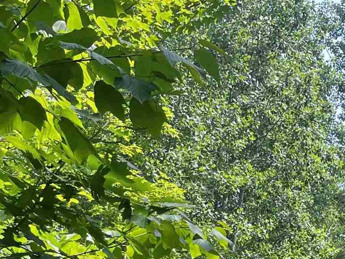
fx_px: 1027
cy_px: 405
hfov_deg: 18.8
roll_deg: -1.1
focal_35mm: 103
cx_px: 292
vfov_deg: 13.4
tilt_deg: +0.6
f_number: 1.6
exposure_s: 1/424
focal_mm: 5.1
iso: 50
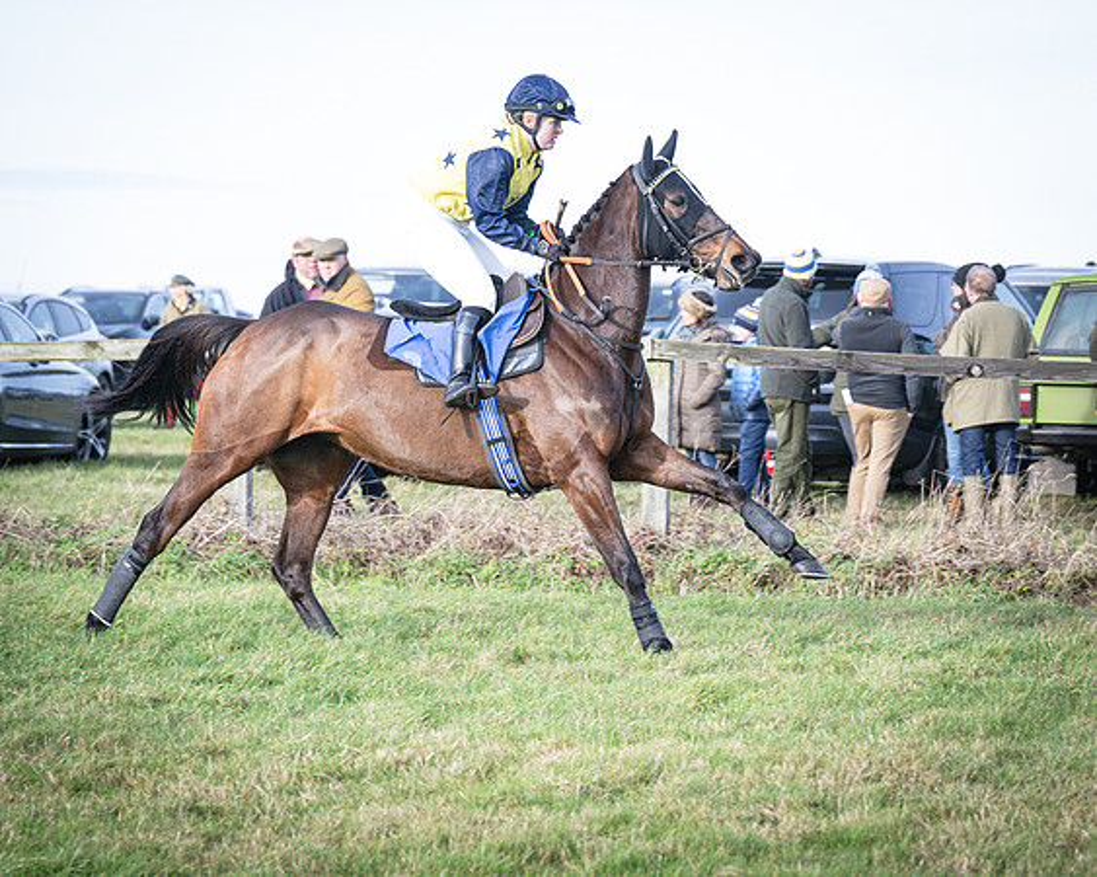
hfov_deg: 12.6
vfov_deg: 10.1
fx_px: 4973
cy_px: 438
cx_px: 659
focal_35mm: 153
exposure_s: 1/1000
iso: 400
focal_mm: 91
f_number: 4
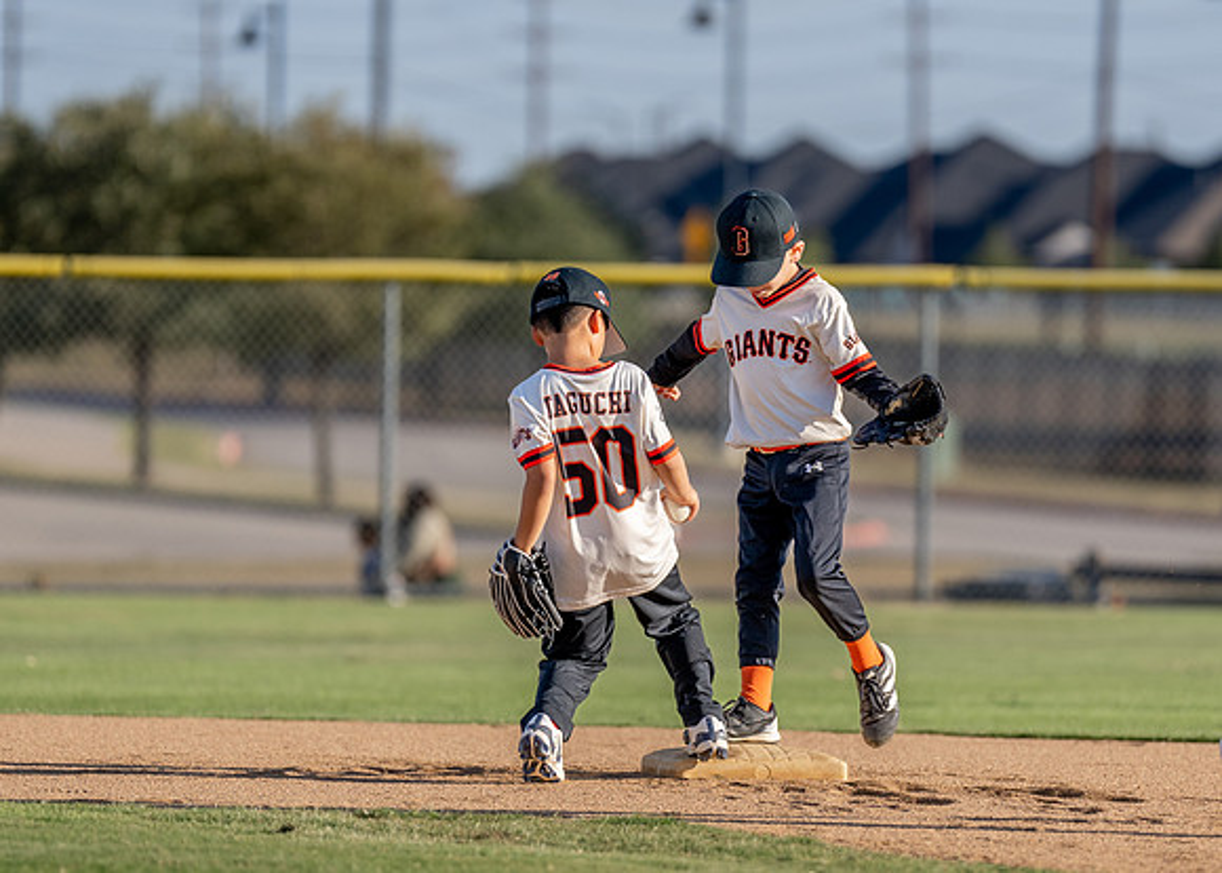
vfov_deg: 3.9
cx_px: 692
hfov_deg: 5.5
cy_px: 515
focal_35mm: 369
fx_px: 12796
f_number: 2.8
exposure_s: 1/1600
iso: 100
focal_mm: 200
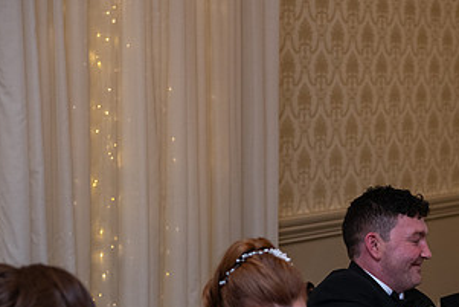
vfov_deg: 10.1
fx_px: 1722
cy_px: 271
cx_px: 410
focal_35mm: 135
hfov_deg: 15.0
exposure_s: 1/160
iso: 1000
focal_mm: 70
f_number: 3.5
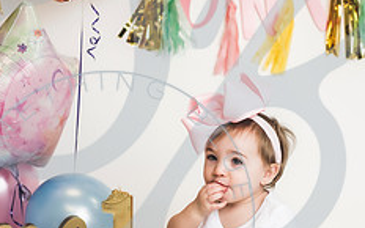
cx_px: 179
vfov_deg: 13.2
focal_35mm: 99
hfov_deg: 21.0
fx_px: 985
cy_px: 97
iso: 200
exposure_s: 1/160
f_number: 2.8
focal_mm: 50
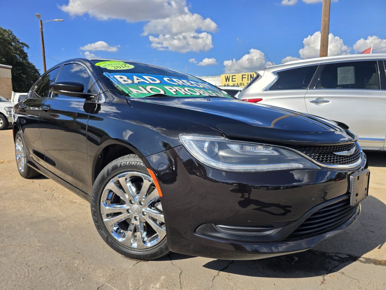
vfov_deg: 58.9
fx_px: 256
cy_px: 145
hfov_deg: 73.9
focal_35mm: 23
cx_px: 193
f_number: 1.7
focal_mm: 6.3
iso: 12
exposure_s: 1/803
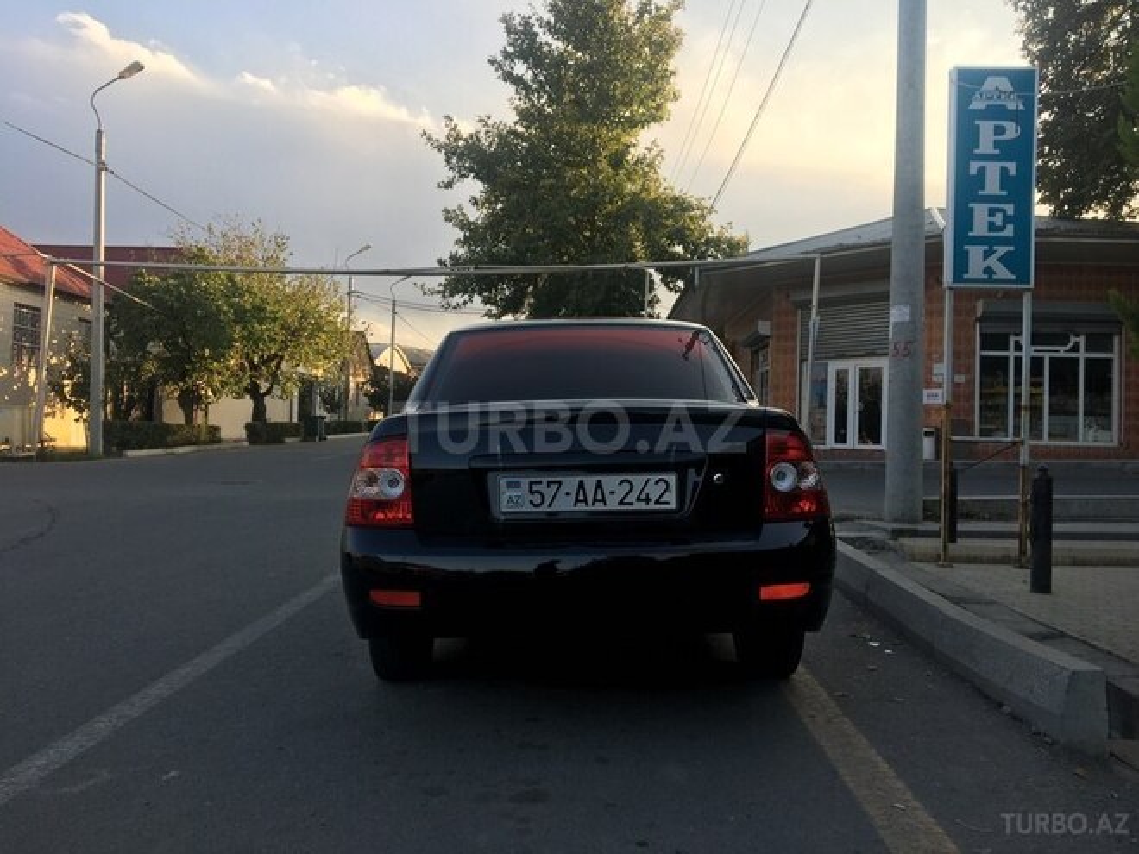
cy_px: 427
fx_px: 954
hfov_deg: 61.7
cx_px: 570
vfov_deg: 48.2
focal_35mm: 29
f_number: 2.2
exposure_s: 1/398
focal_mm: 4.15
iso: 25
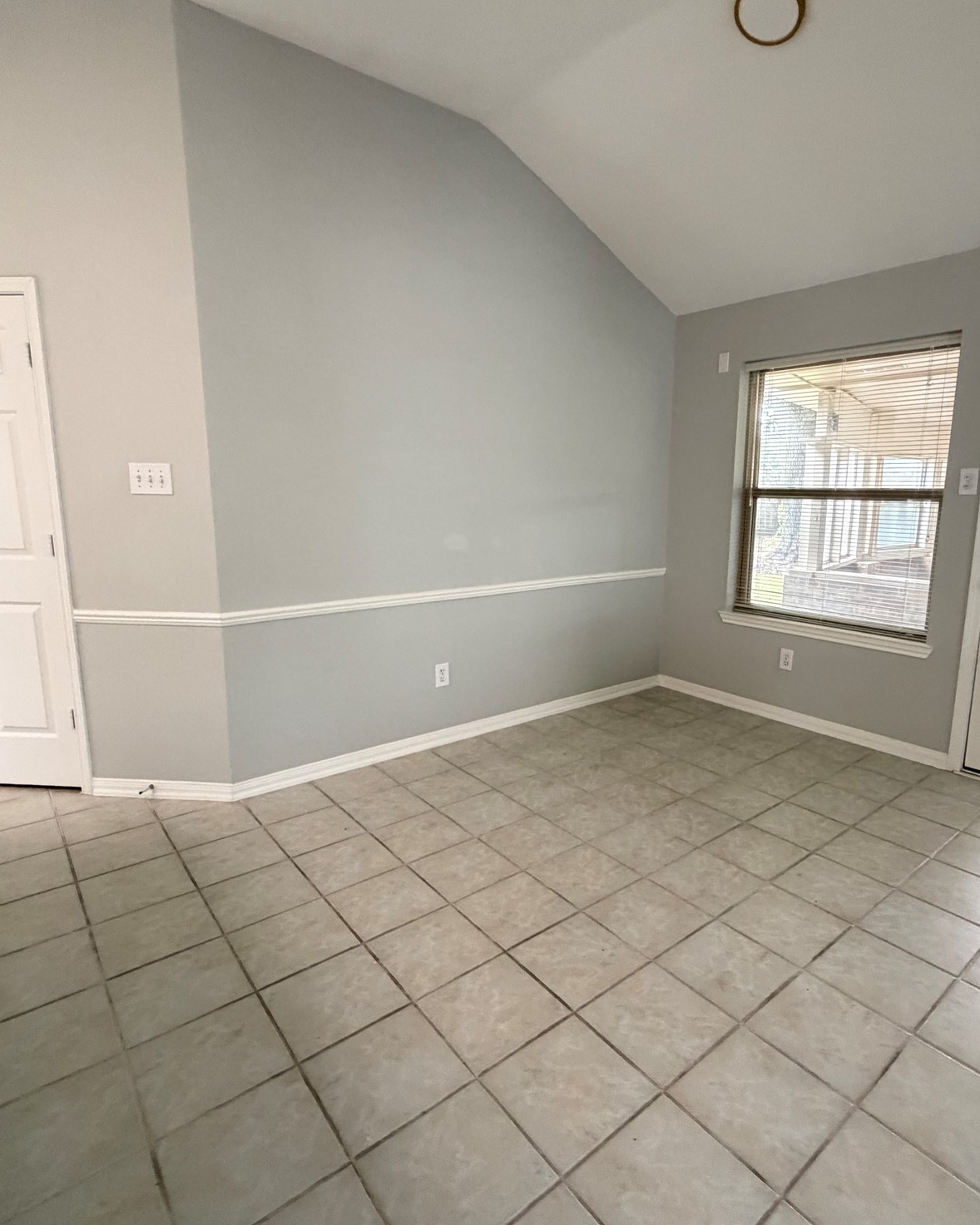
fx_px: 689
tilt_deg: -10.8
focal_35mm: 19
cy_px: 608
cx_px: 569
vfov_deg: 83.3
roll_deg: -0.8
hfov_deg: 70.4
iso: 640
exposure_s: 1/60
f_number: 2.2
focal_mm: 2.22
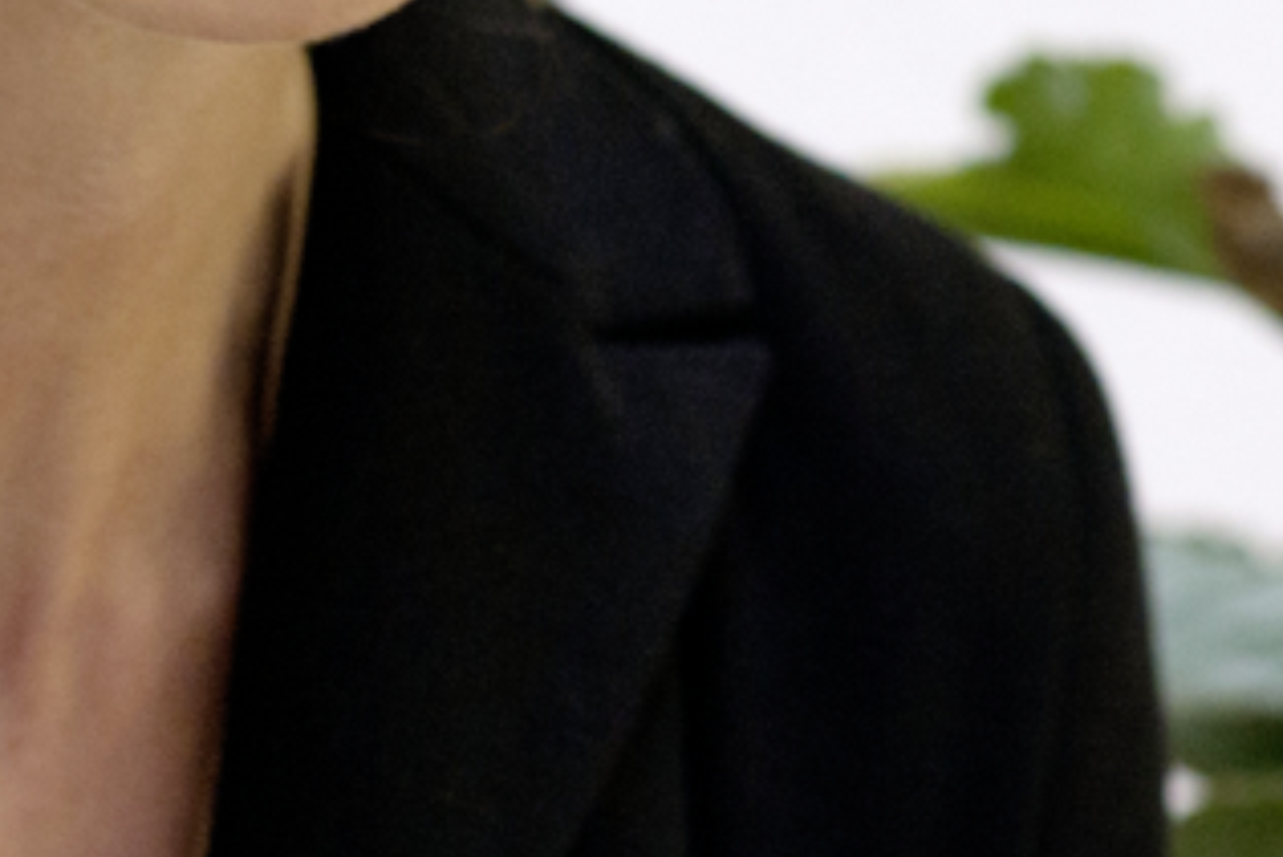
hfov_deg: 4.8
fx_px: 15331
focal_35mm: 430
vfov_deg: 3.2
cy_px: -262
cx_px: -447
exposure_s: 1/60
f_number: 4.5
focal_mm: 85
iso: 640
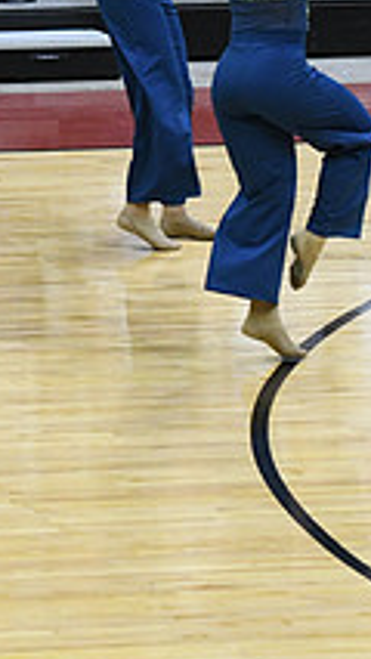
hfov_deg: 2.9
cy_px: 116
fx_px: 7319
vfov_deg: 5.1
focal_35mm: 419
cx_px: -504
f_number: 3.5
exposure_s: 1/400
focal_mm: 98
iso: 4000
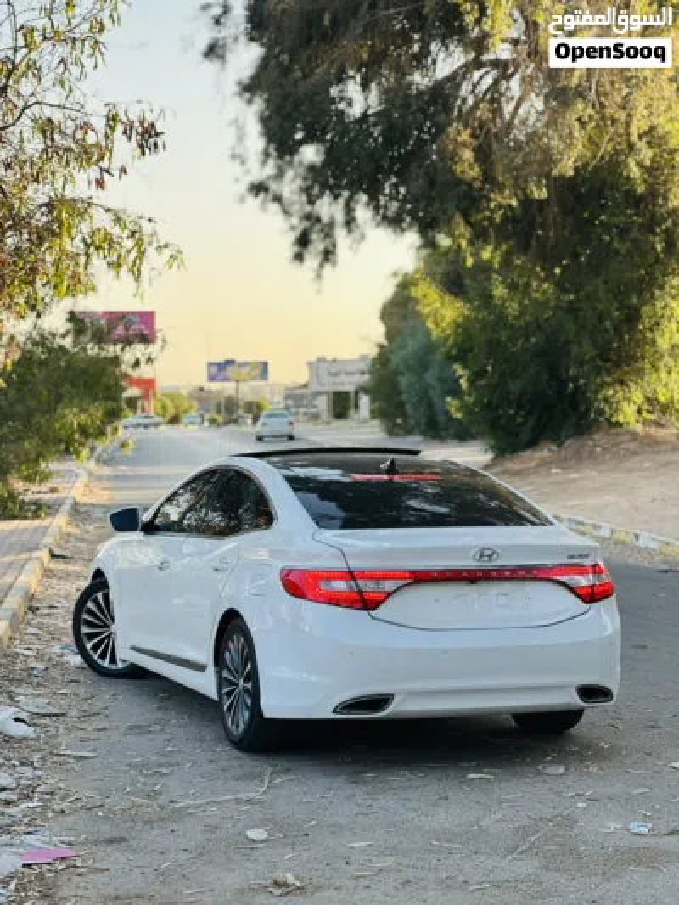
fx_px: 2013
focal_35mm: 77
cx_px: 340
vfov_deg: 25.3
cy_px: 452
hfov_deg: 19.1
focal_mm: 9
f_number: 2.8
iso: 25
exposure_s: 1/158
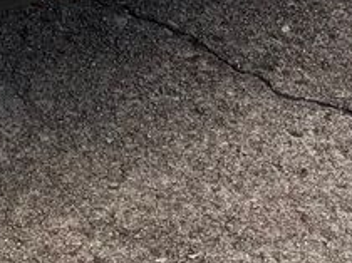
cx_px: -402
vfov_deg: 7.2
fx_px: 1859
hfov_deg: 9.9
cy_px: -513
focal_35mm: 183
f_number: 1.78
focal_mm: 6.76
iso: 80
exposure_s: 1/1060
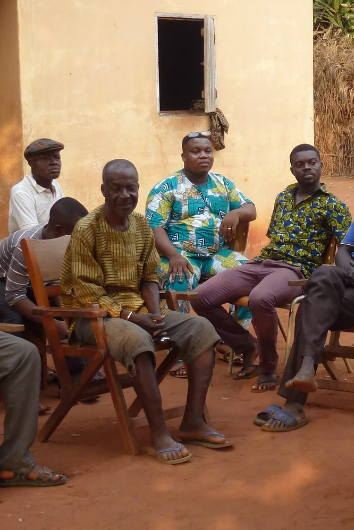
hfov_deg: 16.6
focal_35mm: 82
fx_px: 1209
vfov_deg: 24.7
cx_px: 264
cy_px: 225
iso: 100
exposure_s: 1/80
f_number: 3.9
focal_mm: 7.4
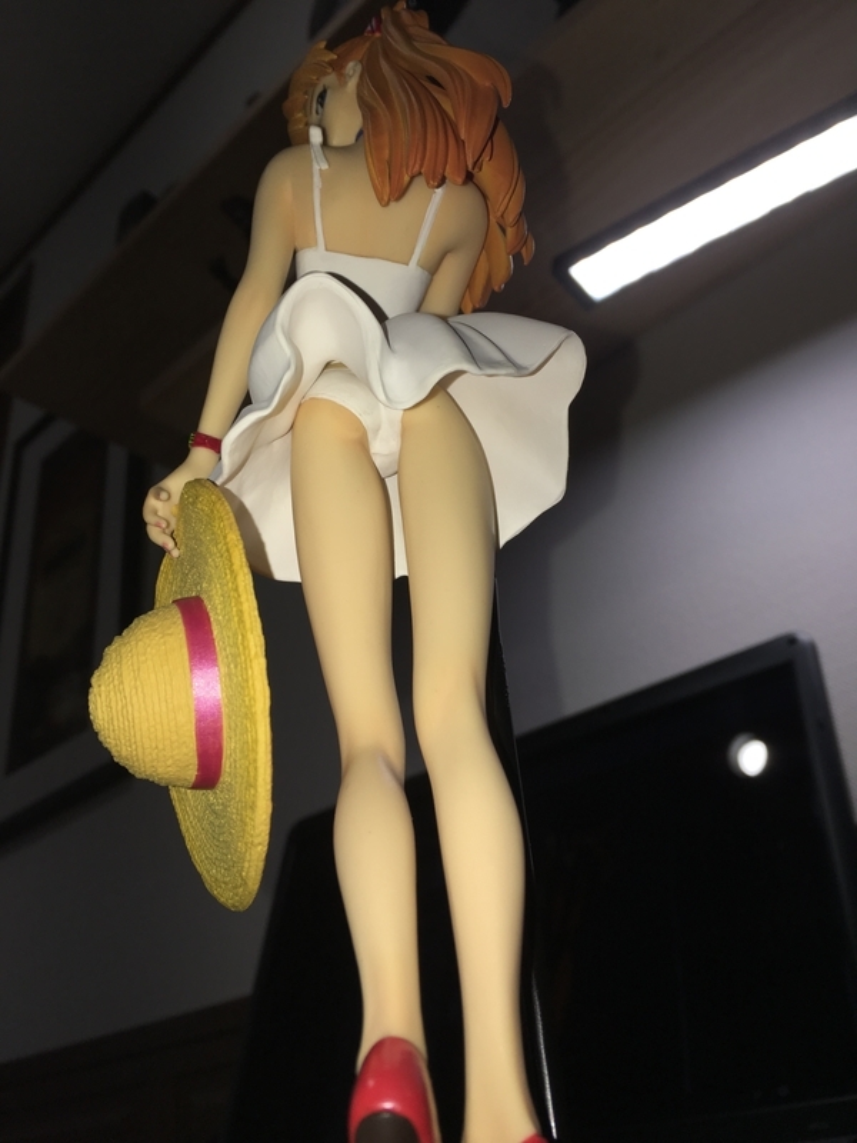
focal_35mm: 29
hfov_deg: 48.2
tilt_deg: +31.9
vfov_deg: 61.7
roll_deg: +6.1
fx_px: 957
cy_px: 572
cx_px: 428
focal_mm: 4.15
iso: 25
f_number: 2.2
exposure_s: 1/209
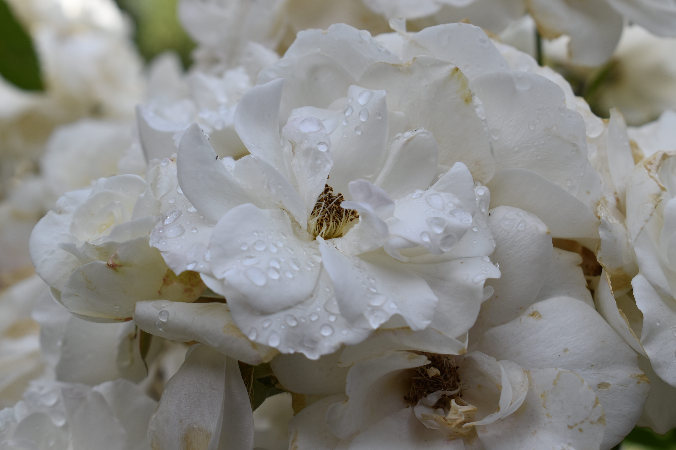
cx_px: 338
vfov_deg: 17.5
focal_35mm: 78
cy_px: 225
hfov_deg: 26.0
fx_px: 1465
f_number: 8
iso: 200
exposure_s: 1/250
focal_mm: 52
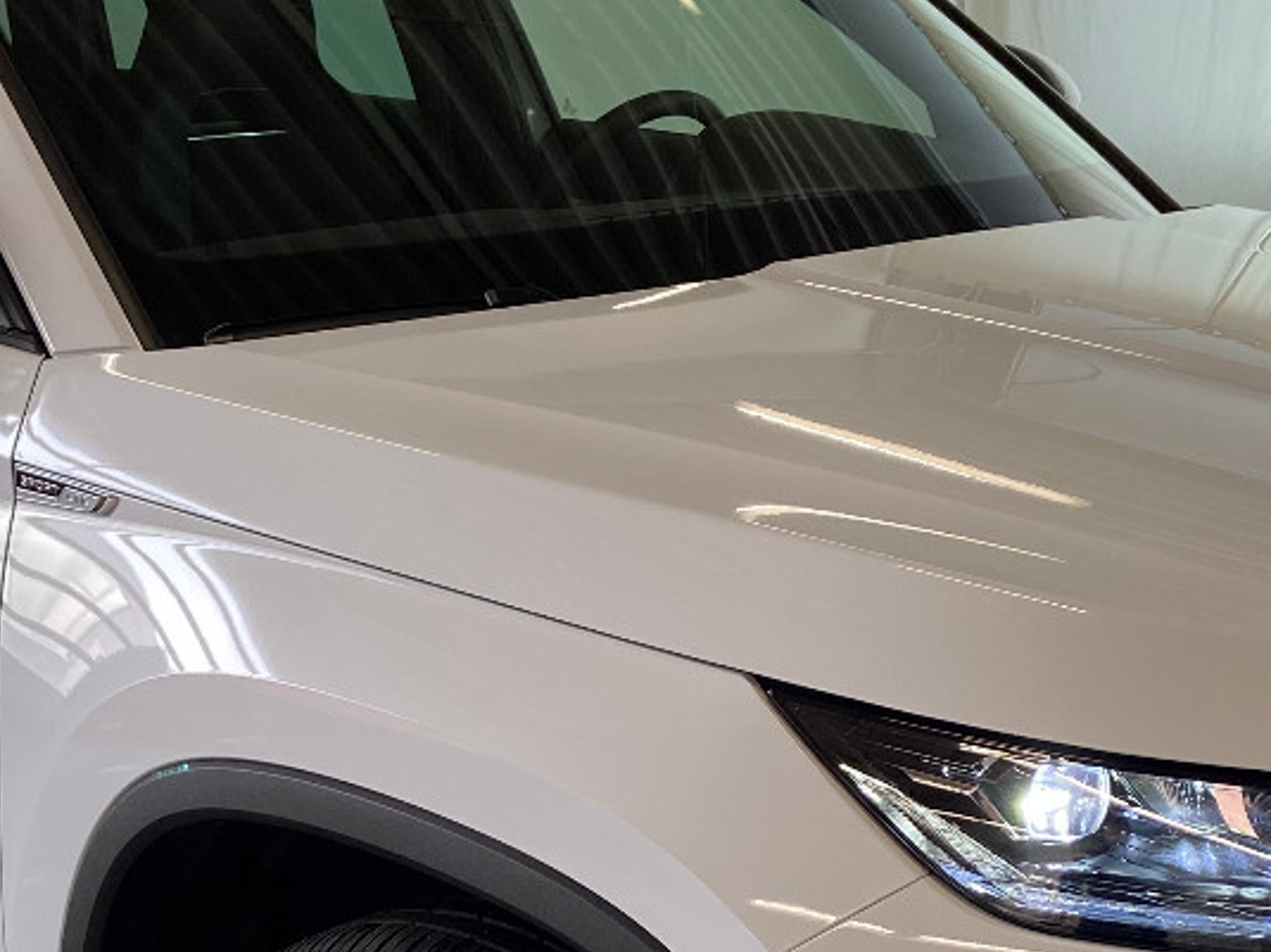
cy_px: 783
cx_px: 594
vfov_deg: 20.7
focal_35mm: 70
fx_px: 2570
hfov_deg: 27.8
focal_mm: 4.25
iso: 64
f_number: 1.8
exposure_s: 1/100
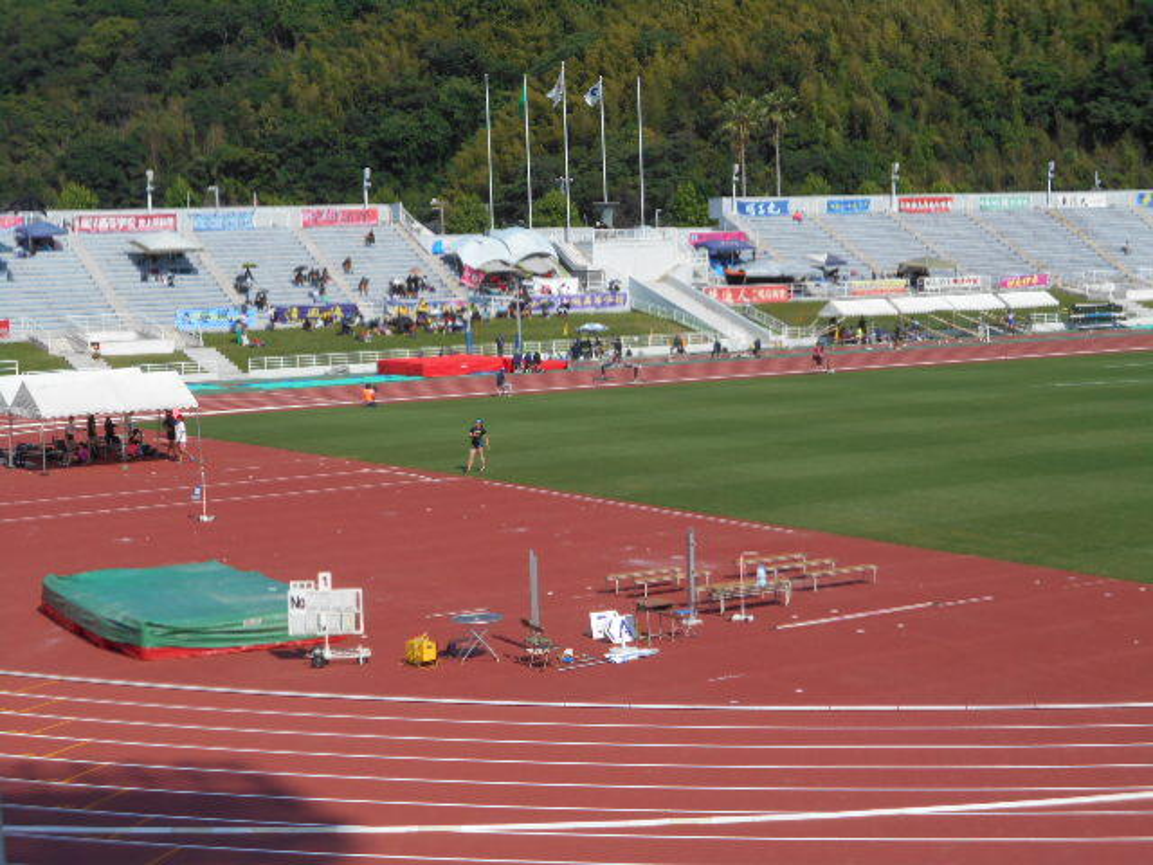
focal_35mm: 66
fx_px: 2198
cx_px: 576
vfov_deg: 22.3
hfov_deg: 29.4
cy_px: 432
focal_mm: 11.6
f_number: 5.3
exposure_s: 1/640
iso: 80
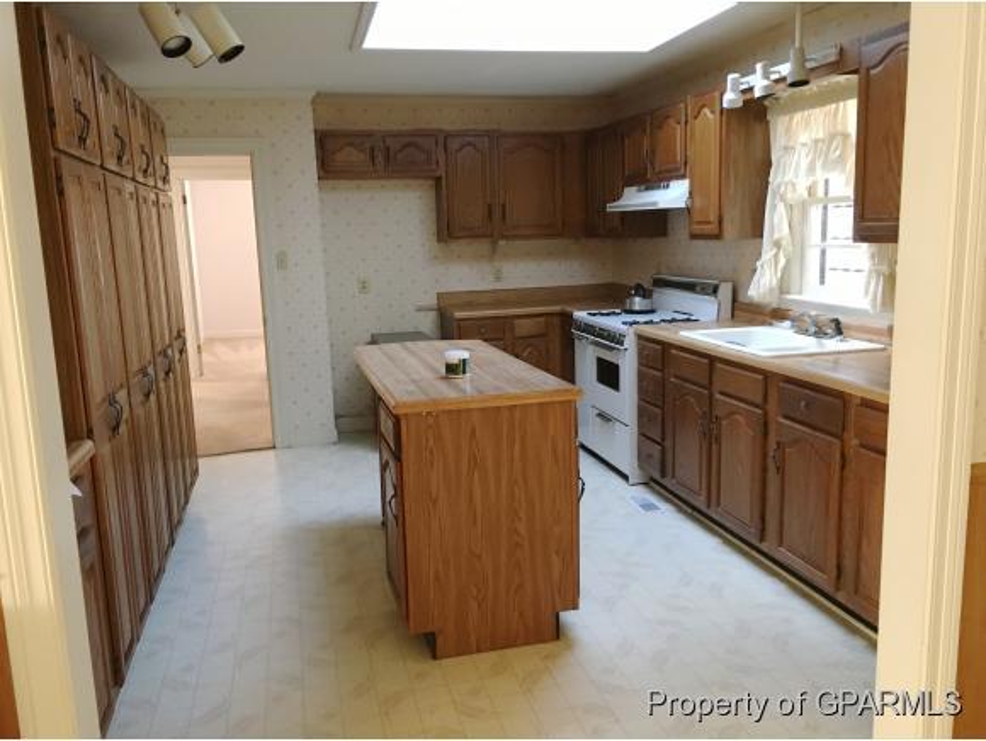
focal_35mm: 29
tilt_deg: -10.0
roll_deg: +1.6
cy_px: 370
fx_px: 827
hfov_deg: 61.6
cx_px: 493
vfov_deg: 48.3
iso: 160
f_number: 2.2
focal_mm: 4.15
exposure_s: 1/30
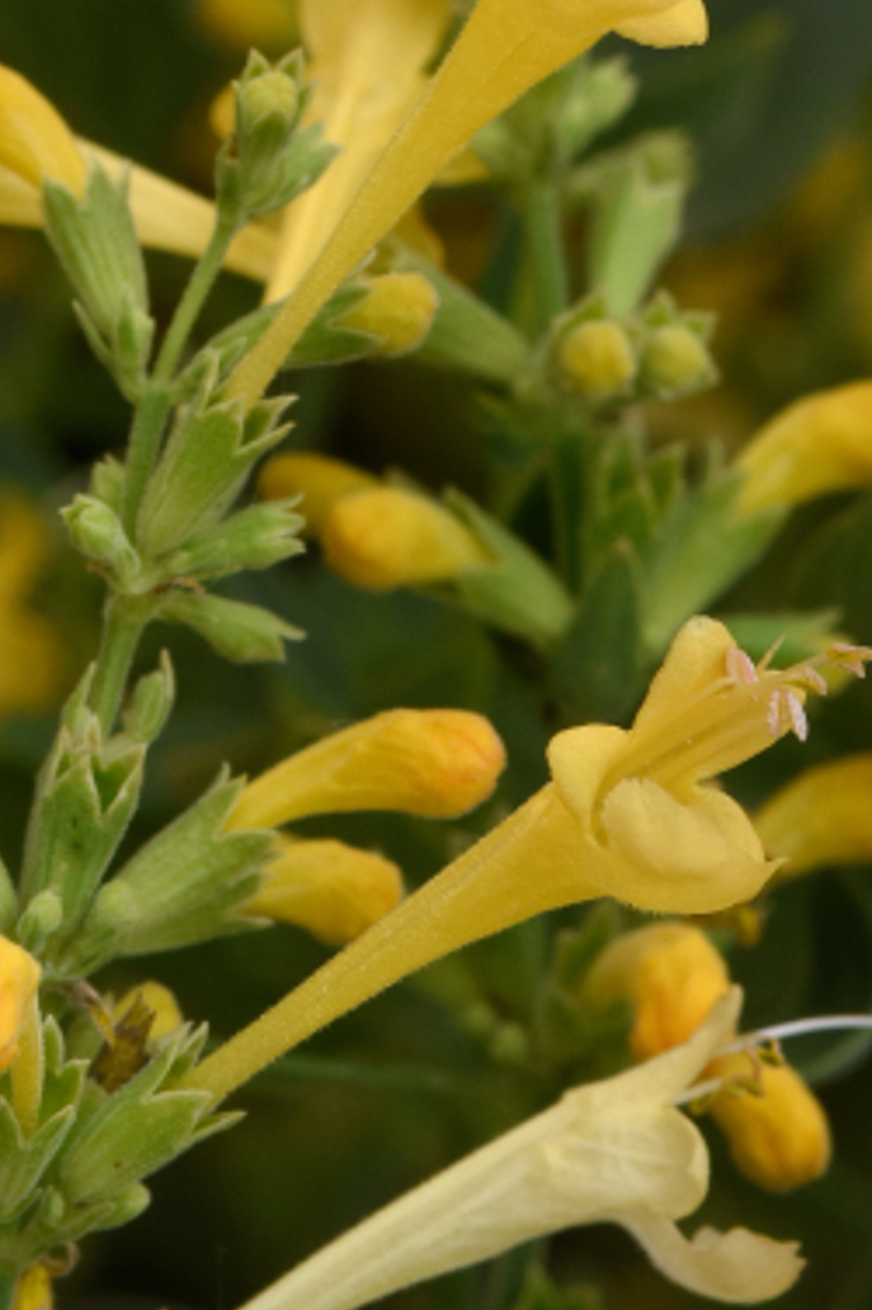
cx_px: -803
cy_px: -3
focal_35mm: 446
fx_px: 16218
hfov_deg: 3.1
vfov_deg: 4.6
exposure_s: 1/400
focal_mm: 105
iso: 400
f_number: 16
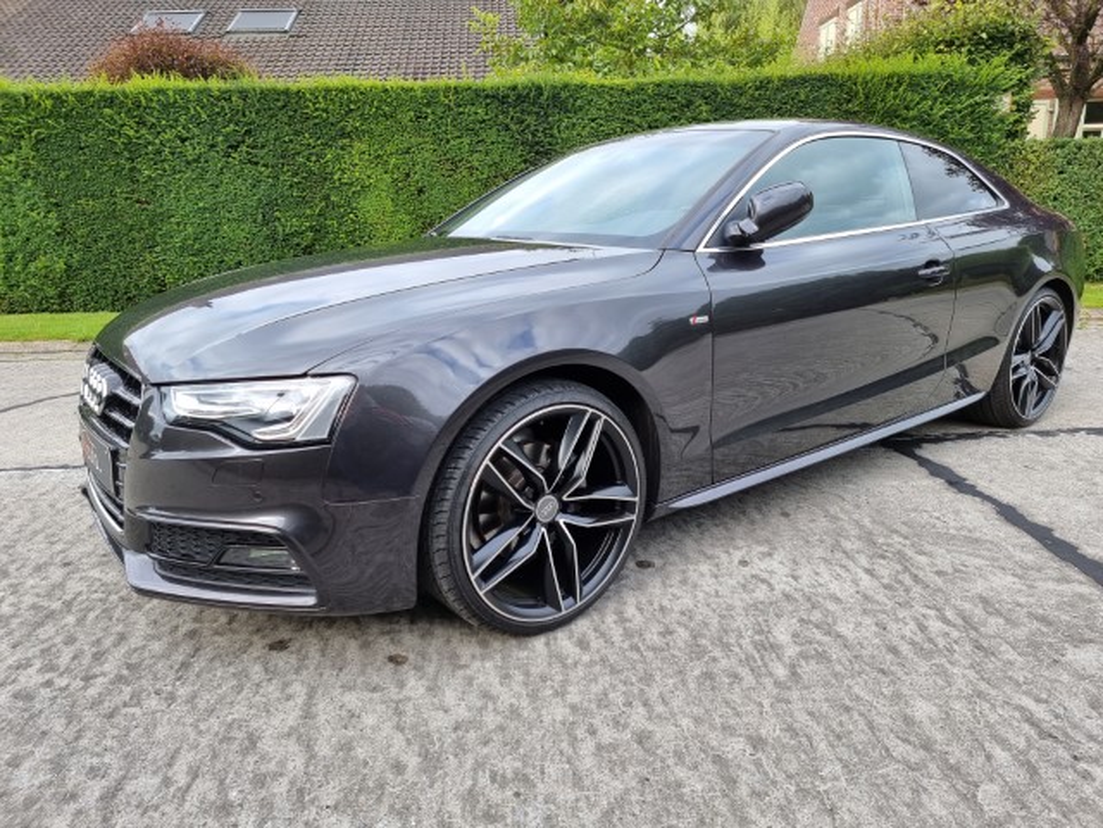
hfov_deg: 71.6
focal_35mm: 24
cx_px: 552
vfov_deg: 56.8
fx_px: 765
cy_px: 414
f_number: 1.8
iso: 50
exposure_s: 1/139
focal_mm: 6.7
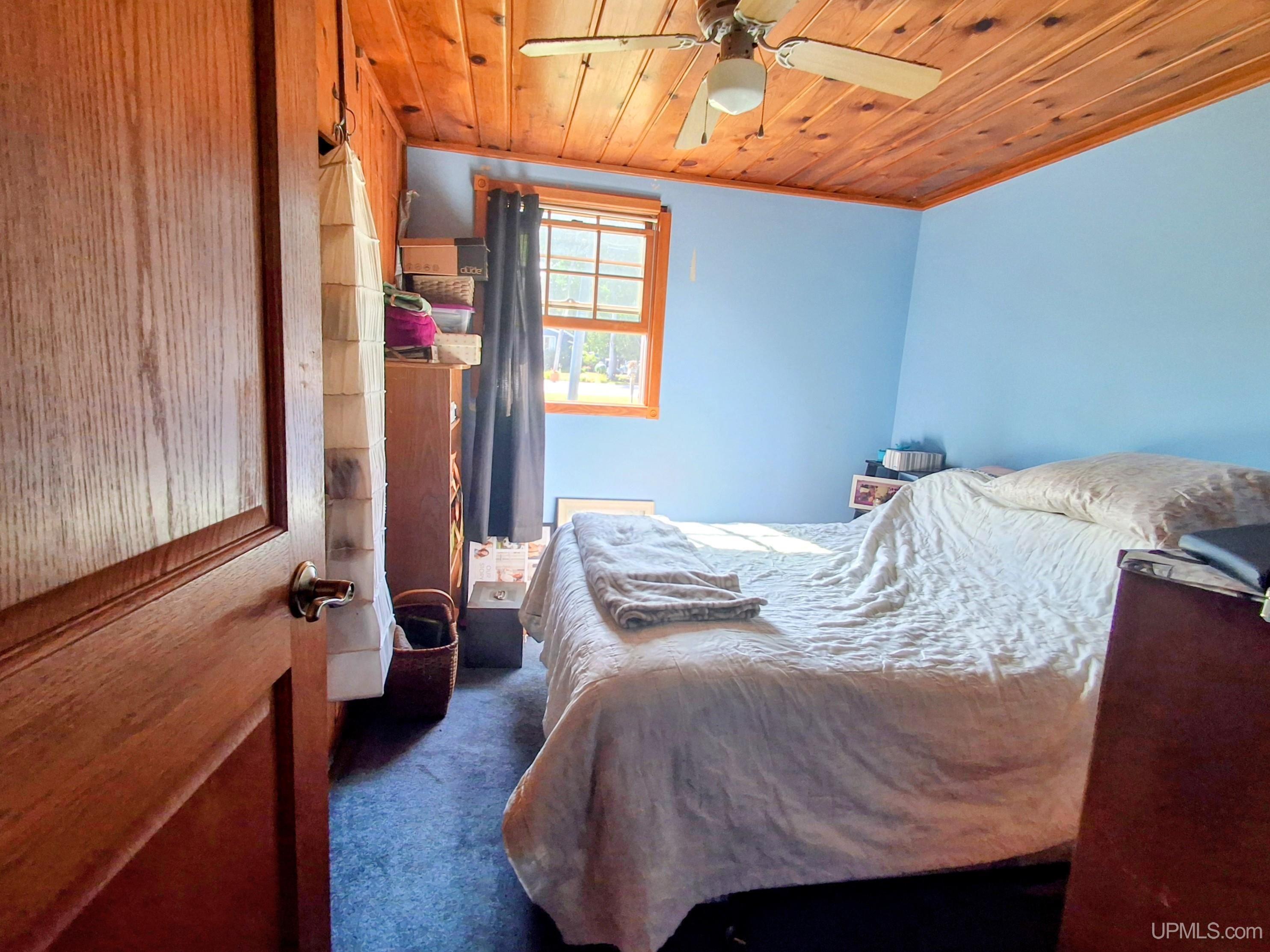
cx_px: 635
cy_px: 476
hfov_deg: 94.5
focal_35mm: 16
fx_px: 587
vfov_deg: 78.1
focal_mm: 1.64
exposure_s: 1/40
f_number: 2.2
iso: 80
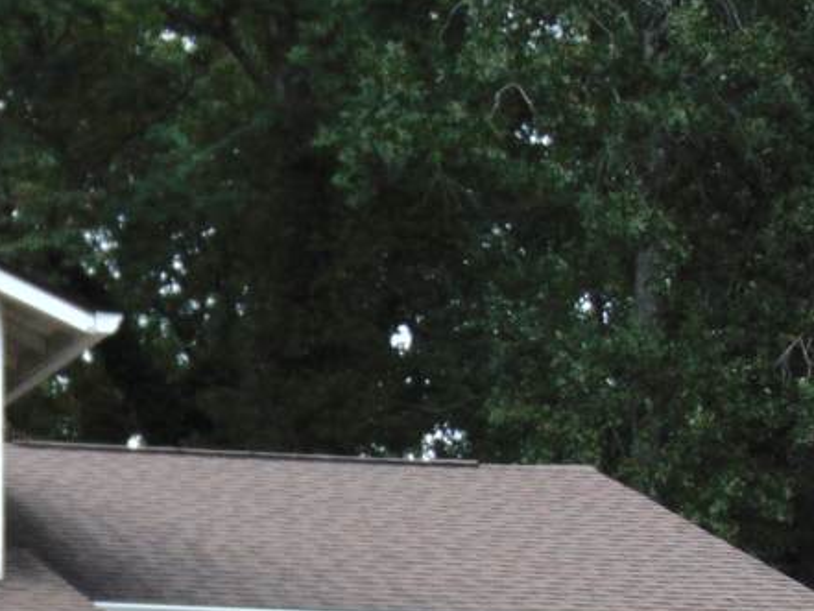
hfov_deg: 13.3
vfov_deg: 10.1
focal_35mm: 145
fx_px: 3411
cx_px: -159
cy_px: 694
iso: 80
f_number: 3.5
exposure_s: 1/320
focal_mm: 9
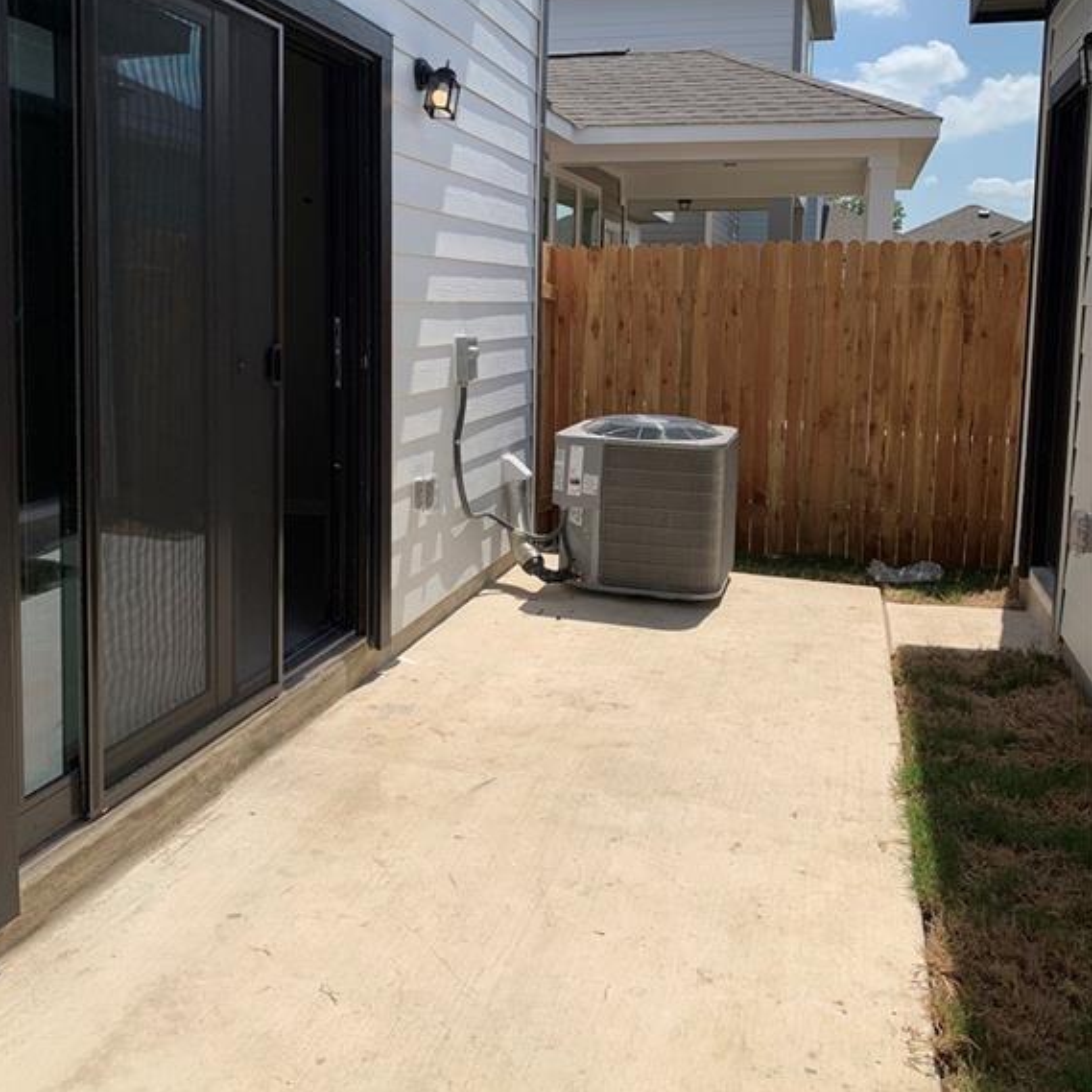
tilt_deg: -5.1
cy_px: 420
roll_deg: -1.3
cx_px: 543
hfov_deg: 52.5
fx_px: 1106
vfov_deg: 52.1
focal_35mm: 31
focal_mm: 4.25
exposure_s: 1/3650
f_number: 1.8
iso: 25
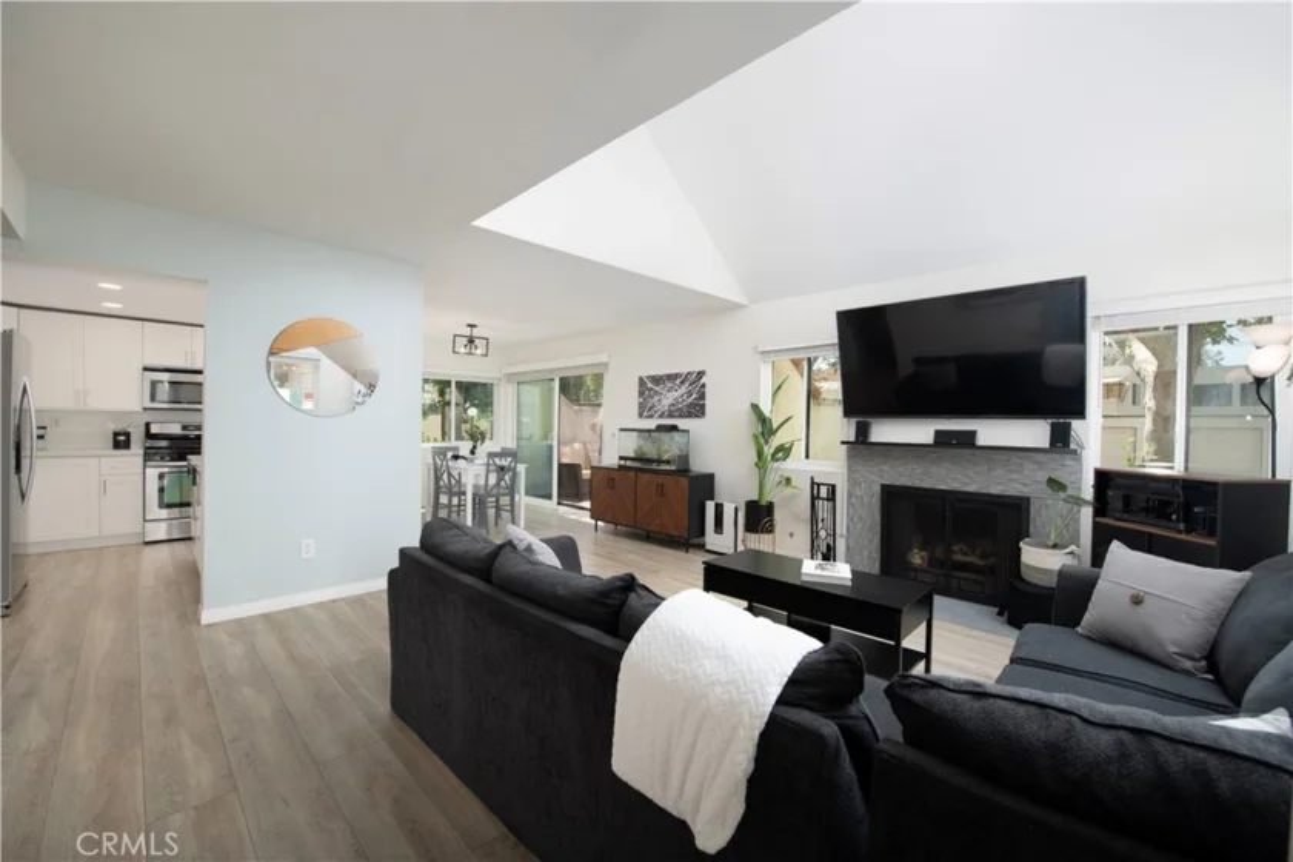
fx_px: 503
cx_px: 646
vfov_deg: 81.2
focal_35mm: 14
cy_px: 431
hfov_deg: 104.3
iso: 320
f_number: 7.1
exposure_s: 1/250
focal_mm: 14
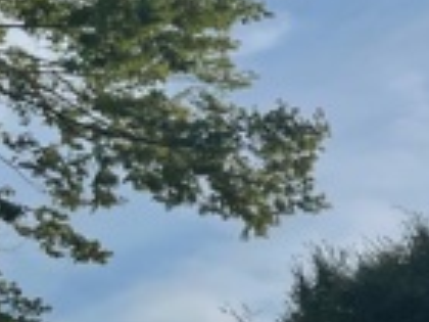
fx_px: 1475
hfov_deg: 13.3
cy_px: 175
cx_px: 953
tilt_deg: +25.2
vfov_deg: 12.4
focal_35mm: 119
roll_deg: +3.1
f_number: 1.6
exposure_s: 1/7299
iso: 32
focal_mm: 4.2
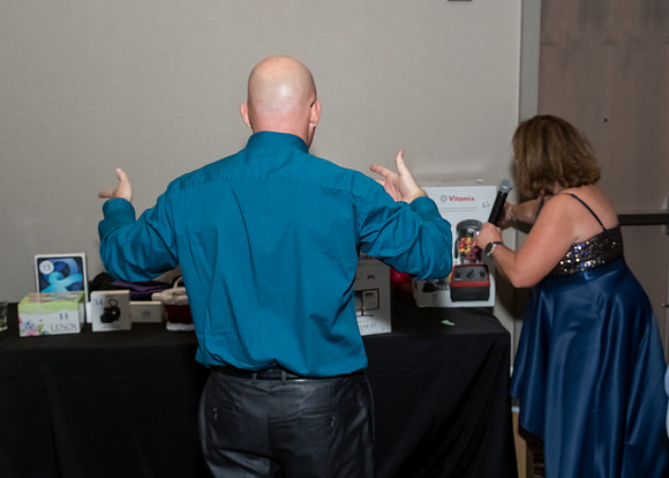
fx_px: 730
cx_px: 366
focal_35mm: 38
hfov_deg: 49.2
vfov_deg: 36.2
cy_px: 238
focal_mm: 17
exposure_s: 1/250
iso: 500
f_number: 7.1
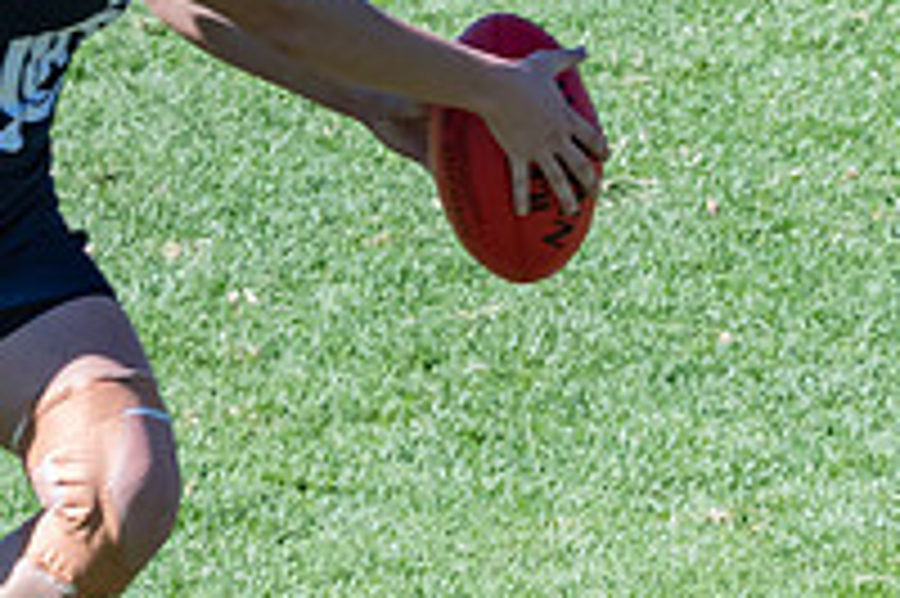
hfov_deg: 1.5
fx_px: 33971
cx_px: 430
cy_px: 73
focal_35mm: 1360
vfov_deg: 1.0
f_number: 10
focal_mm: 180
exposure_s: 1/1250
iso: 800
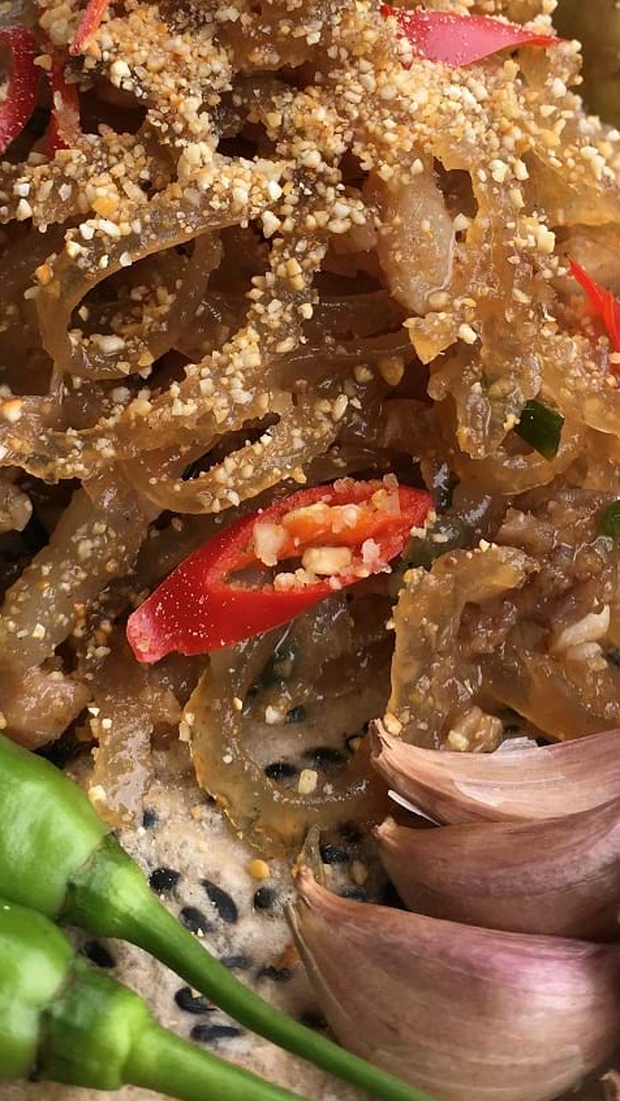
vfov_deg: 39.7
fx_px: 1490
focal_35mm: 51
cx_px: 242
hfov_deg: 23.5
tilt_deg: -44.4
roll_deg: -3.7
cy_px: 305
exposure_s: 1/223
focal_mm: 4.15
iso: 25
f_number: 2.2
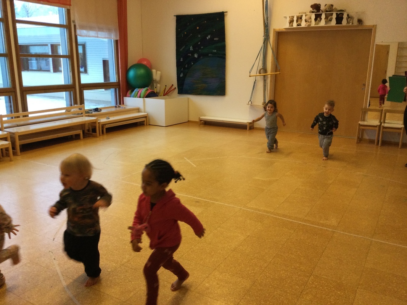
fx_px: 364
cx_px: 204
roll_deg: -1.6
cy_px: 152
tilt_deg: -14.3
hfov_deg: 58.4
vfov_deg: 45.4
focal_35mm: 31
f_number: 2.4
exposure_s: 1/33
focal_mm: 3.3
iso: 50
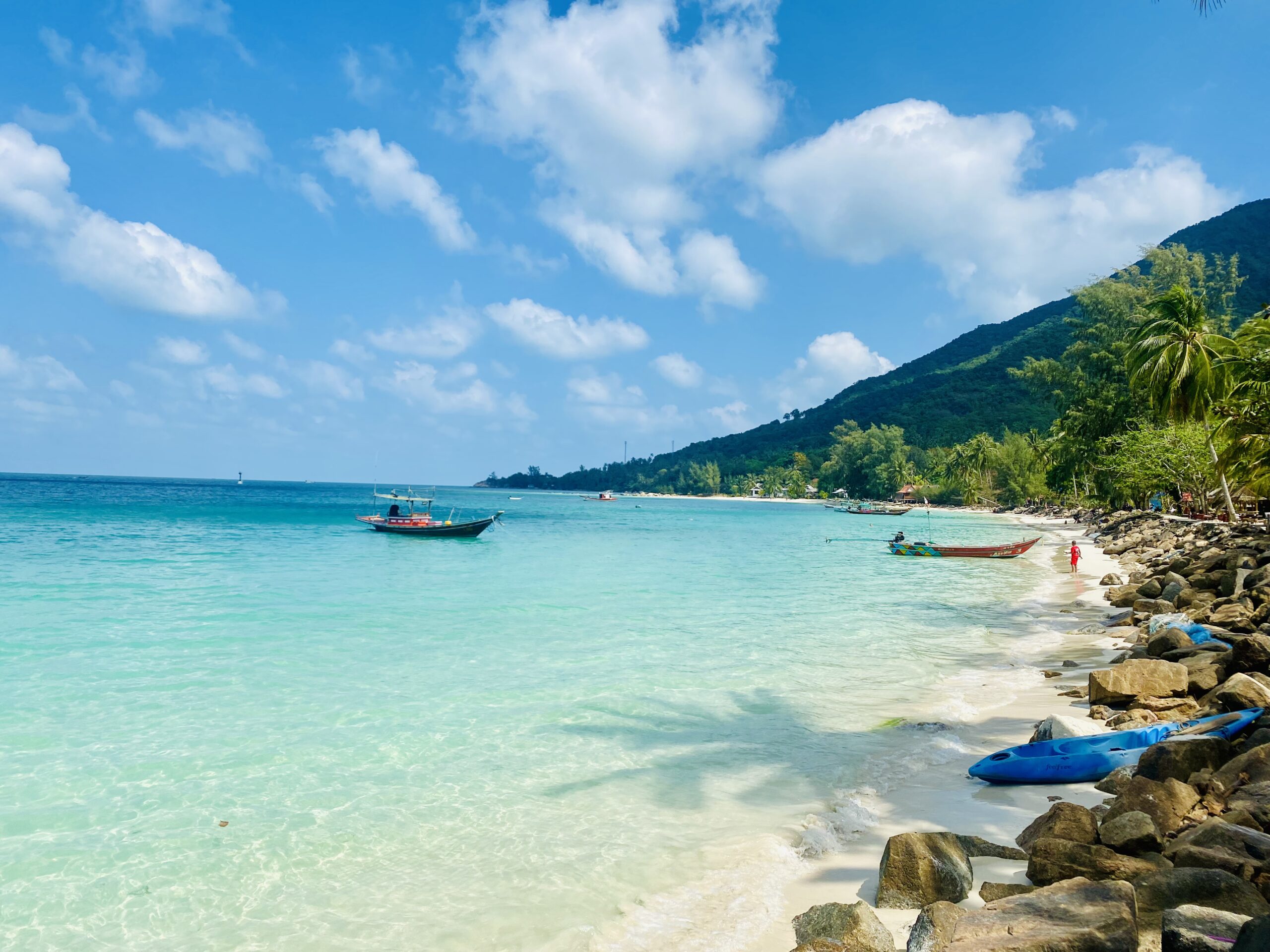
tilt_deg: +2.4
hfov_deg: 67.3
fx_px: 954
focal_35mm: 26
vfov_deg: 53.1
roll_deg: -1.8
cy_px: 476
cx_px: 635
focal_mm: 4.25
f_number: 1.8
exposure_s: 1/5236
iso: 32
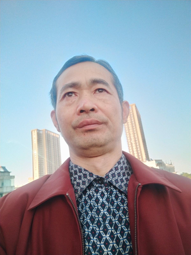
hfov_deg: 48.2
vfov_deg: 61.7
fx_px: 213
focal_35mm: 29
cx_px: 96
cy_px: 128
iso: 50
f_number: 2
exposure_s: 1/172
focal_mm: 3.87
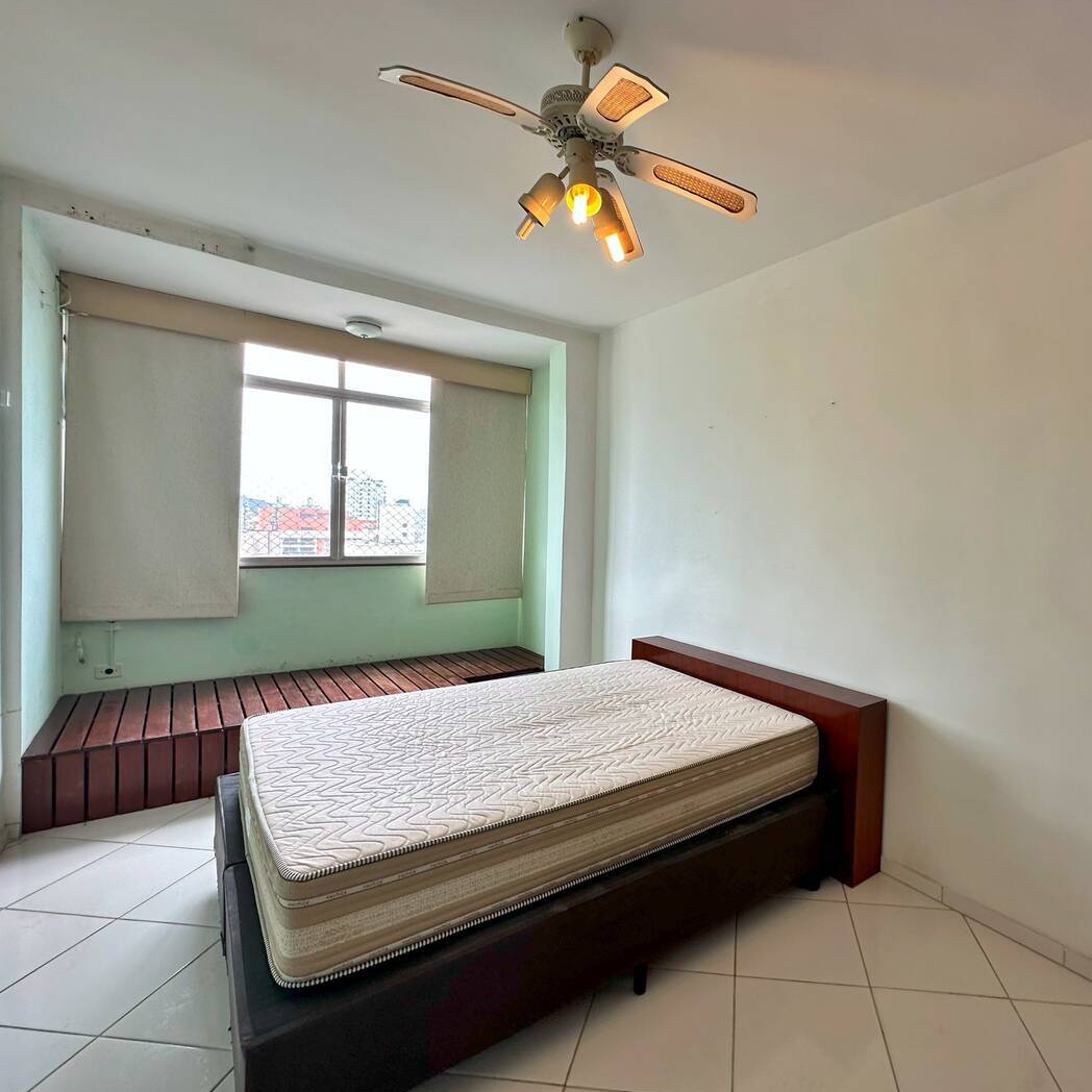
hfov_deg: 81.9
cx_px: 700
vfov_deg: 84.0
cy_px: 540
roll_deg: -2.1
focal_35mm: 17
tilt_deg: -1.4
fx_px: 607
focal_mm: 2.22
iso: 50
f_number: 2.2
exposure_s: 1/120
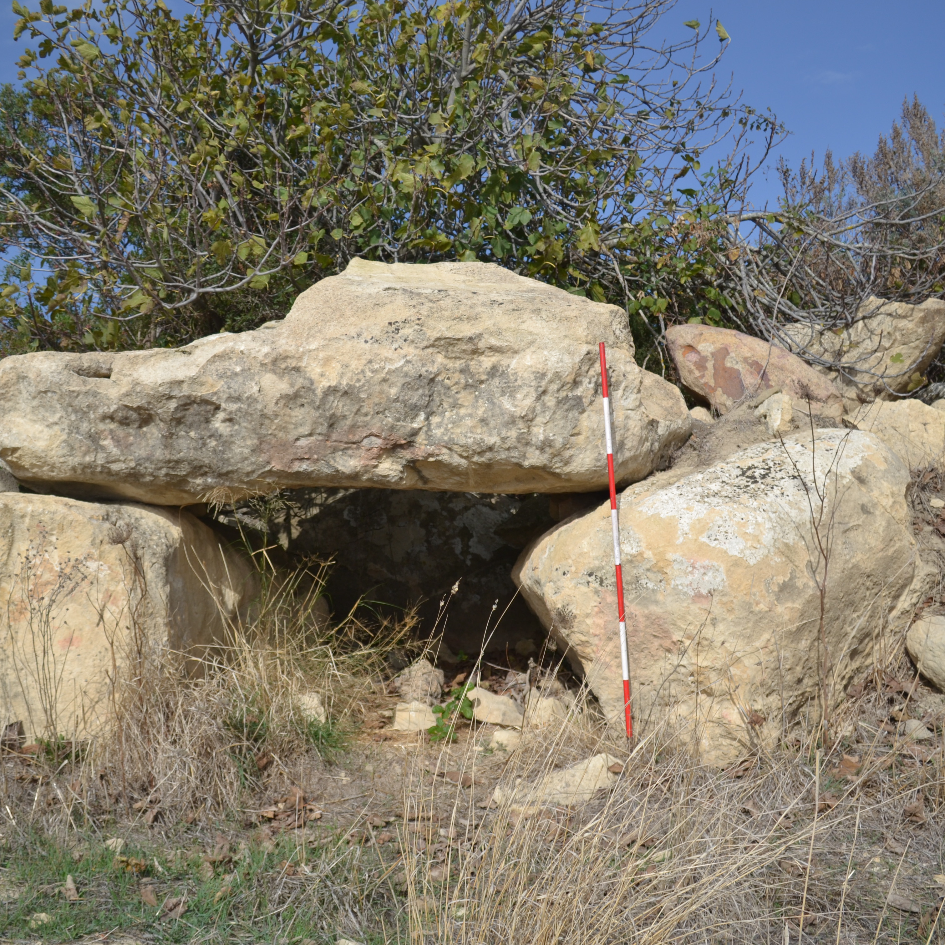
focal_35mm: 35
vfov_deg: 47.2
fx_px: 1081
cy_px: 473
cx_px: 430
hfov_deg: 47.2
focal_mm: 18
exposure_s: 1/1250
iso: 100
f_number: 3.5
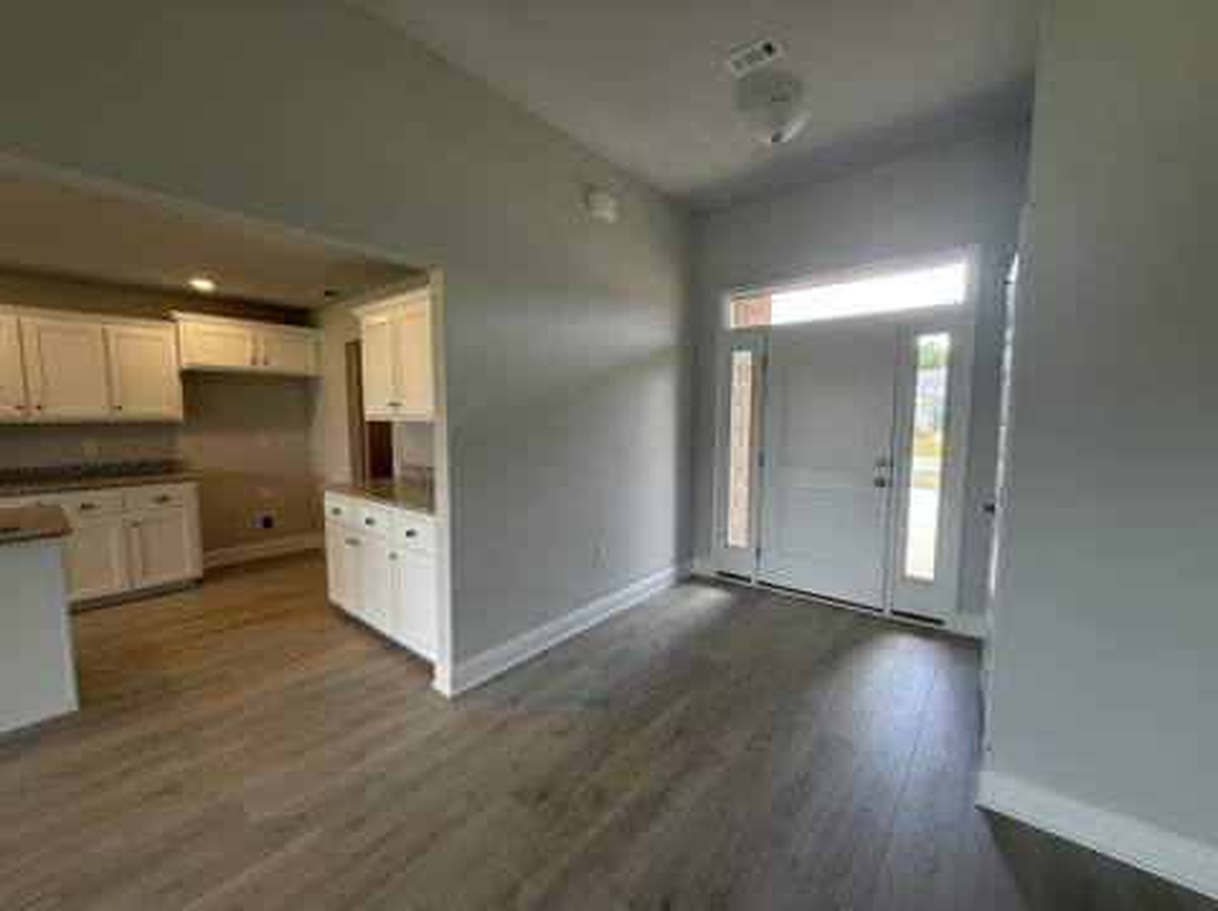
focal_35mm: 14
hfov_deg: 102.1
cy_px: 456
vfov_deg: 85.6
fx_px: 492
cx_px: 609
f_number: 2.2
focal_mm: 2.22
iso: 80
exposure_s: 1/120
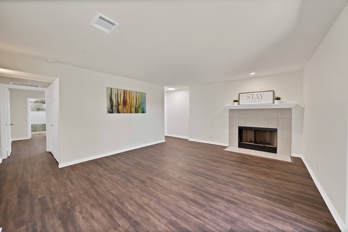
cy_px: 116
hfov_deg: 112.6
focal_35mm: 12
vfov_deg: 90.1
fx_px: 116
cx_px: 174
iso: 1250
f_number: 9
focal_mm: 12
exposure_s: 1/5
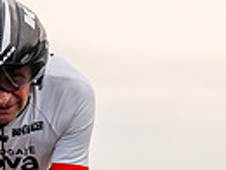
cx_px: -82
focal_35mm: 1382
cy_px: 220
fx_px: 9039
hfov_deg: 1.4
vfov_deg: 1.1
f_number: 4.5
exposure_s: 1/800
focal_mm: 170
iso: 250
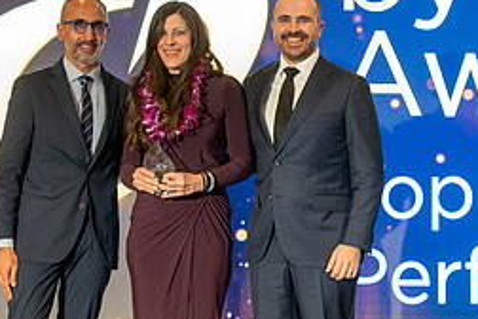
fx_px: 2138
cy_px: 106
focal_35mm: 161
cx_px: 385
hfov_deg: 12.7
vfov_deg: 8.5
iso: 3200
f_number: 2.8
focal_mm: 70
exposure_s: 1/160
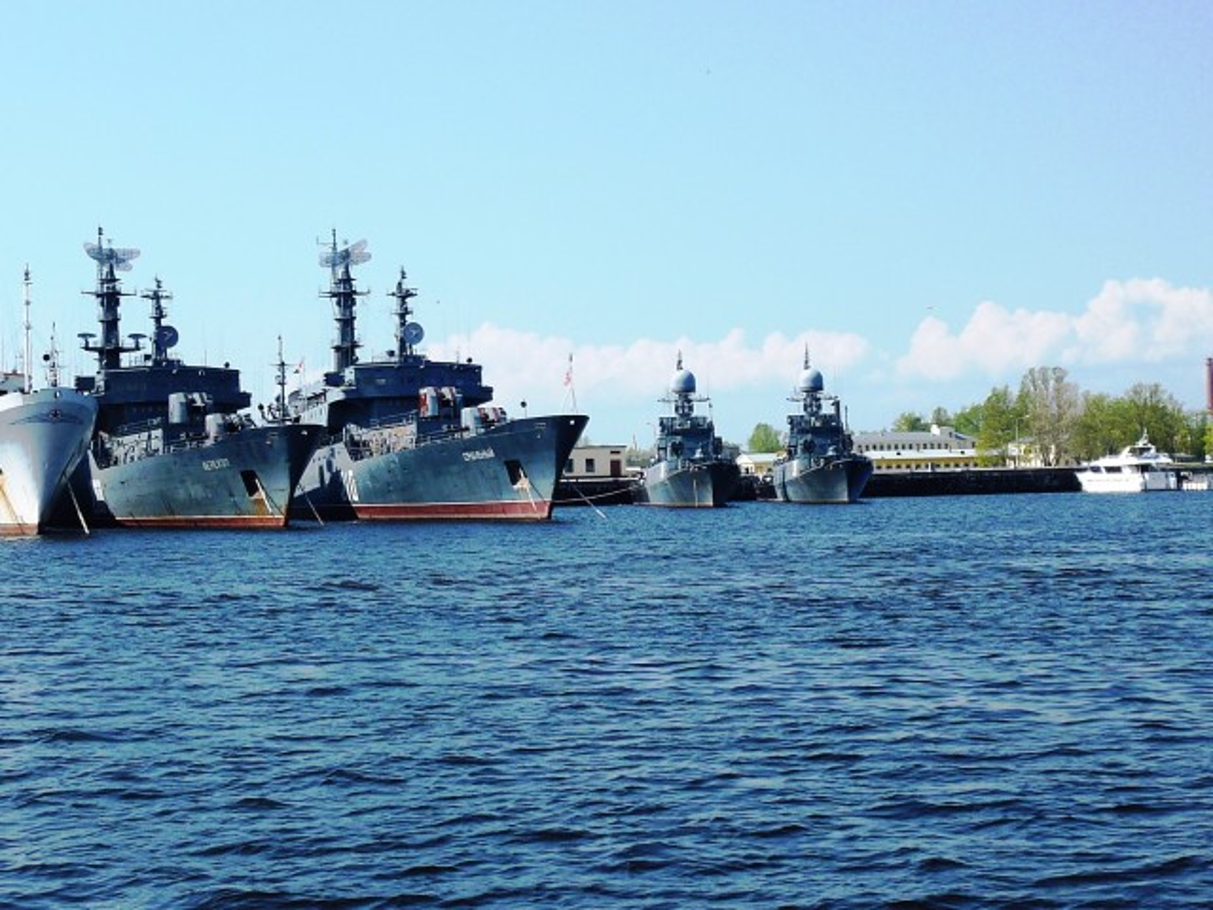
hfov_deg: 29.0
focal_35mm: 67
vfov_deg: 21.9
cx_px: 606
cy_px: 455
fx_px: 2348
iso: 80
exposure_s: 1/400
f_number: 4.5
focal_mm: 6.1
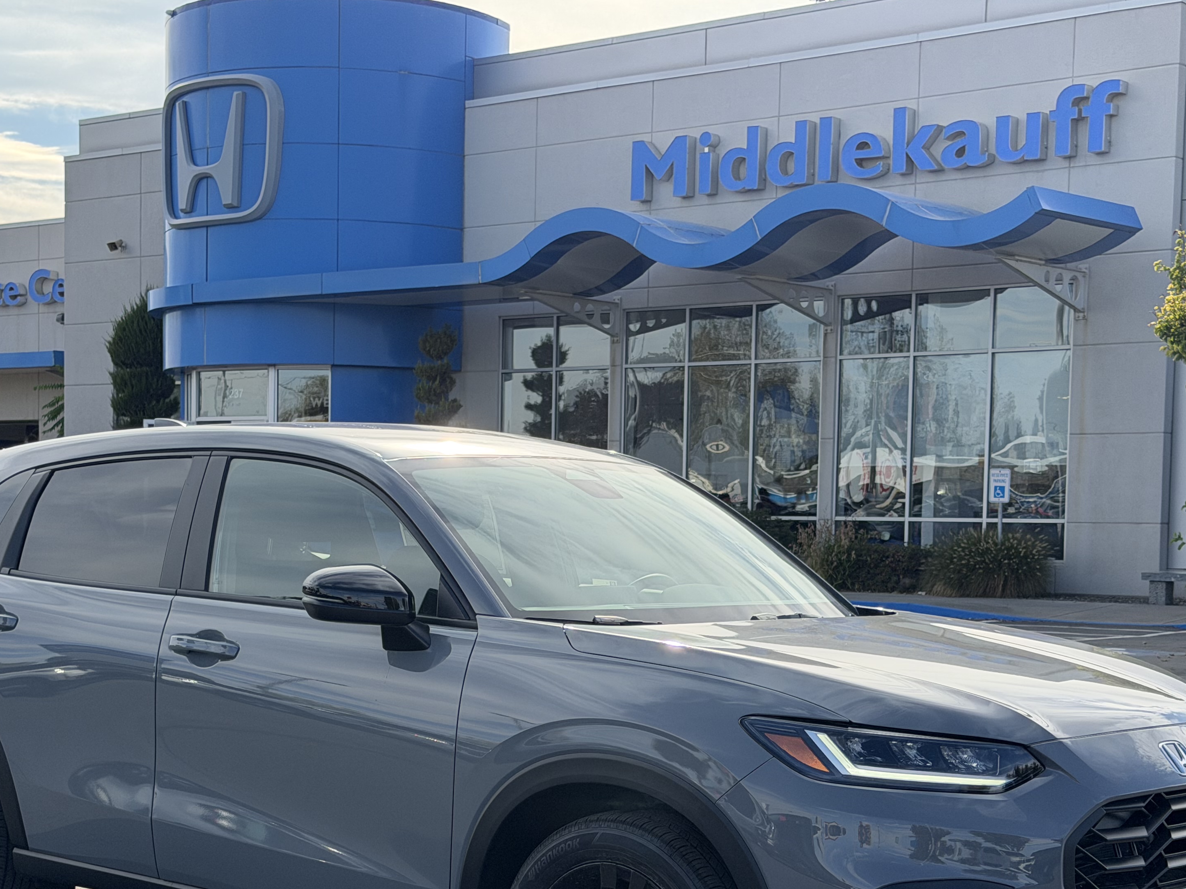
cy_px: 617
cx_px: 528
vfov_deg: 21.8
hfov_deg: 29.0
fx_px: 2295
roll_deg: -0.8
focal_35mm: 67
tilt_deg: -3.0
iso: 80
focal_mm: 6.76
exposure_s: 1/2494
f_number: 1.78
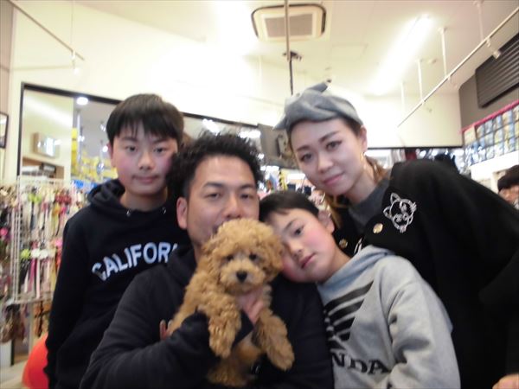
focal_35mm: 26
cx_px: 260
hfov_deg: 67.3
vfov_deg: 53.1
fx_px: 390
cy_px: 194
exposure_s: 1/50
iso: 400
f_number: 3.5
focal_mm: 4.6
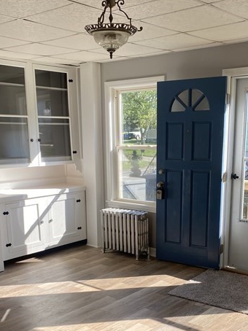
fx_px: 421
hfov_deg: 32.8
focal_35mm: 44
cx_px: 138
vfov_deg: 42.0
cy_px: 235
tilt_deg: -13.7
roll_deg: +0.6
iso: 32
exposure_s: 1/351
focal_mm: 4.25
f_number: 1.8
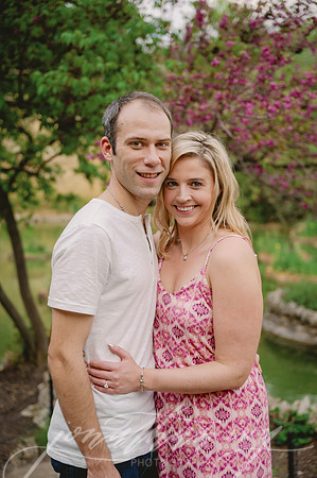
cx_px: 158
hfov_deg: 26.4
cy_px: 239
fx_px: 675
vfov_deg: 38.9
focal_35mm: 51
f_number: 2.8
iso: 80
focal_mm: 51
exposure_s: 1/160
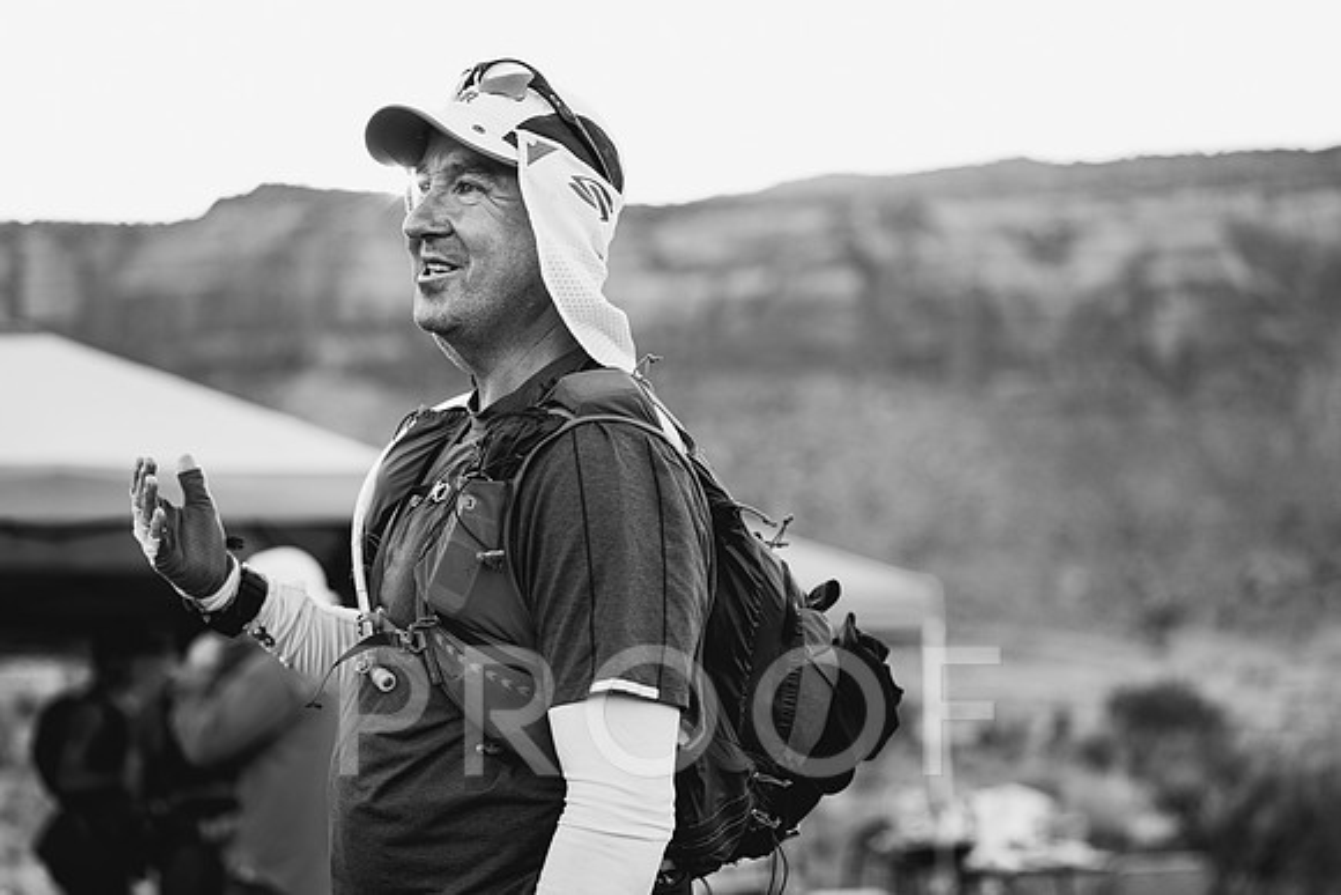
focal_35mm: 56
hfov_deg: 35.9
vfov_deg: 24.4
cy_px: 448
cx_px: 675
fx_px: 2070
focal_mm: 50
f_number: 1.8
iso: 100
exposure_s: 1/800
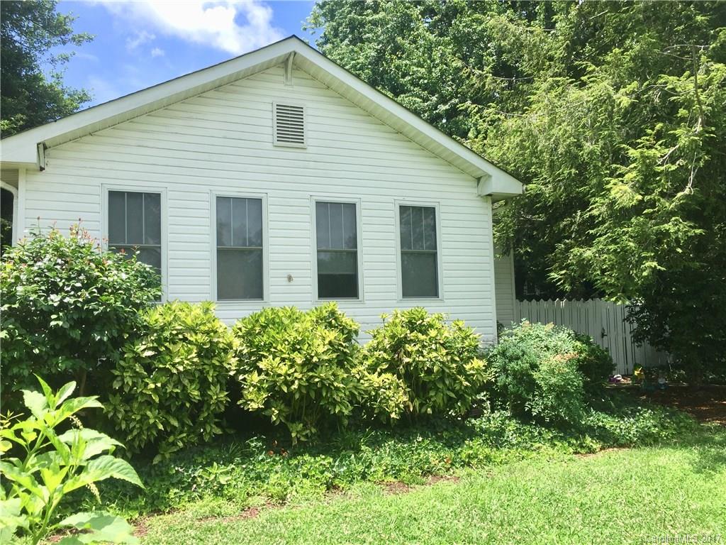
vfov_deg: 48.2
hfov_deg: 61.7
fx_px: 608
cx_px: 363
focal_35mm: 29
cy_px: 272
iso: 32
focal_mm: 4.15
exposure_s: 1/1199
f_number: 2.2
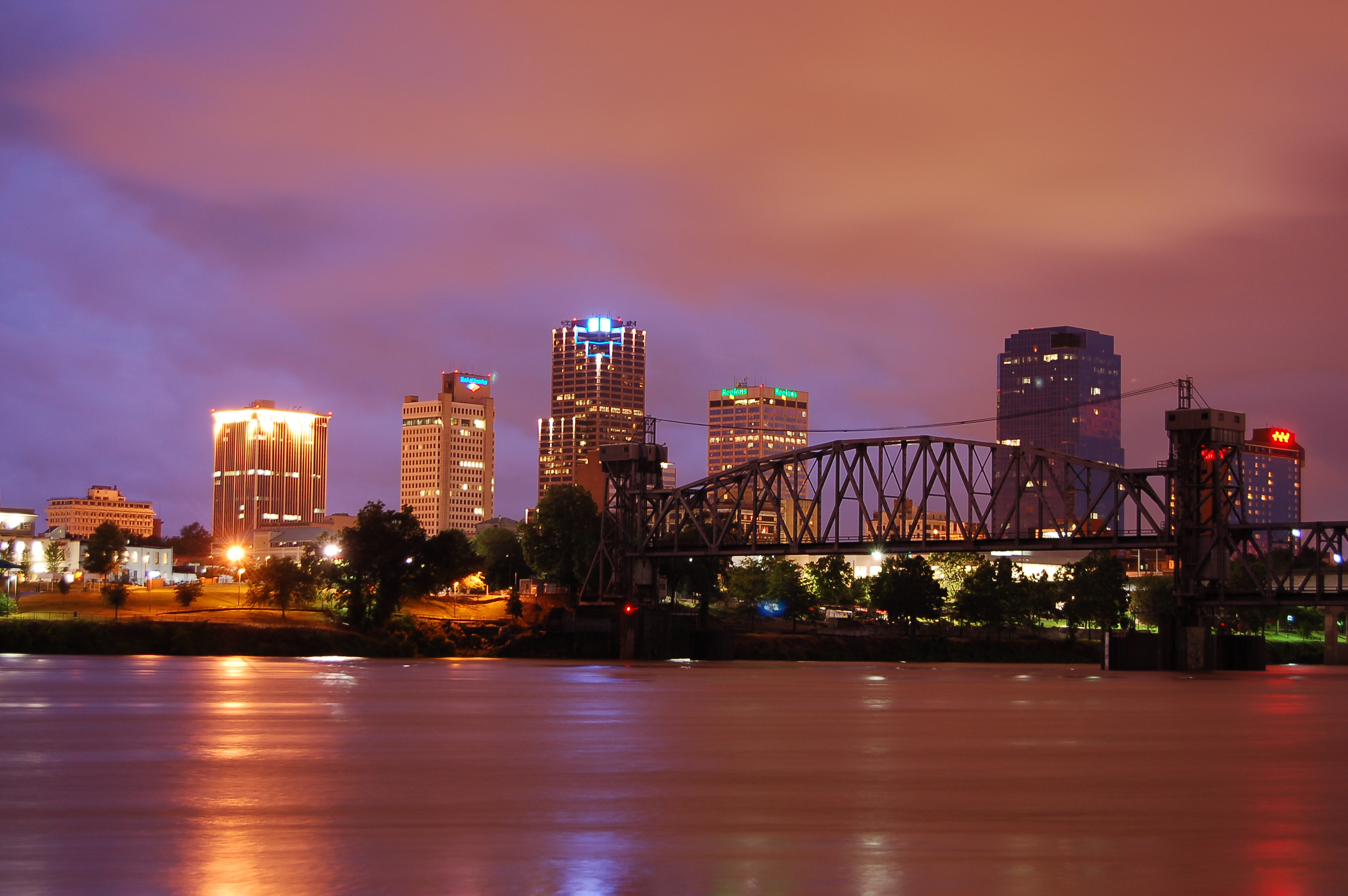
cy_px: 448
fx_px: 2525
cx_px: 674
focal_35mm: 68
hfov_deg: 29.9
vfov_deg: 20.1
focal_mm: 45
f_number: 5.3
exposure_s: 6
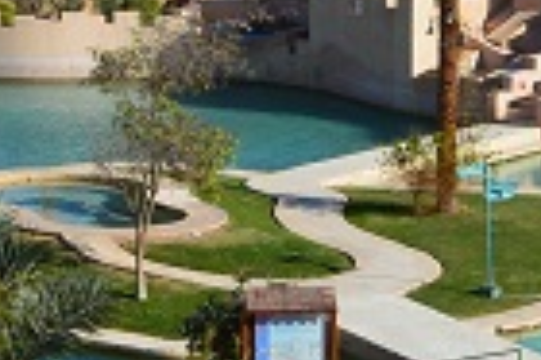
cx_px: 62
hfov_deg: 9.2
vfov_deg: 6.1
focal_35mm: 223
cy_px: -48
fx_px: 3347
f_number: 11
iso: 250
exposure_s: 1/500
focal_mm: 26
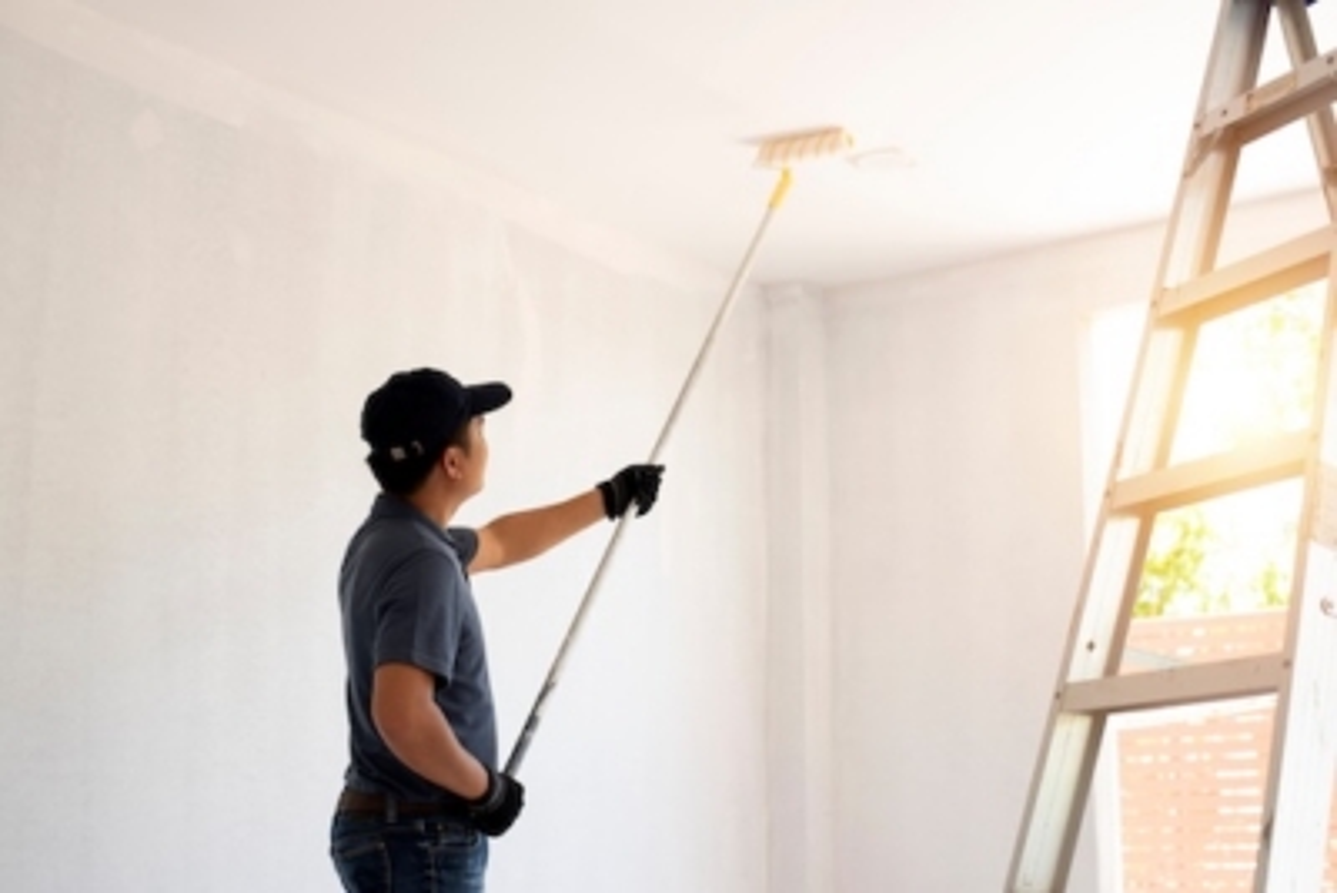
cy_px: 446
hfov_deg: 39.6
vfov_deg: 27.0
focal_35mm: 50
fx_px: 1858
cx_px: 668
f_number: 4
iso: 400
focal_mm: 50
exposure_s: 1/125
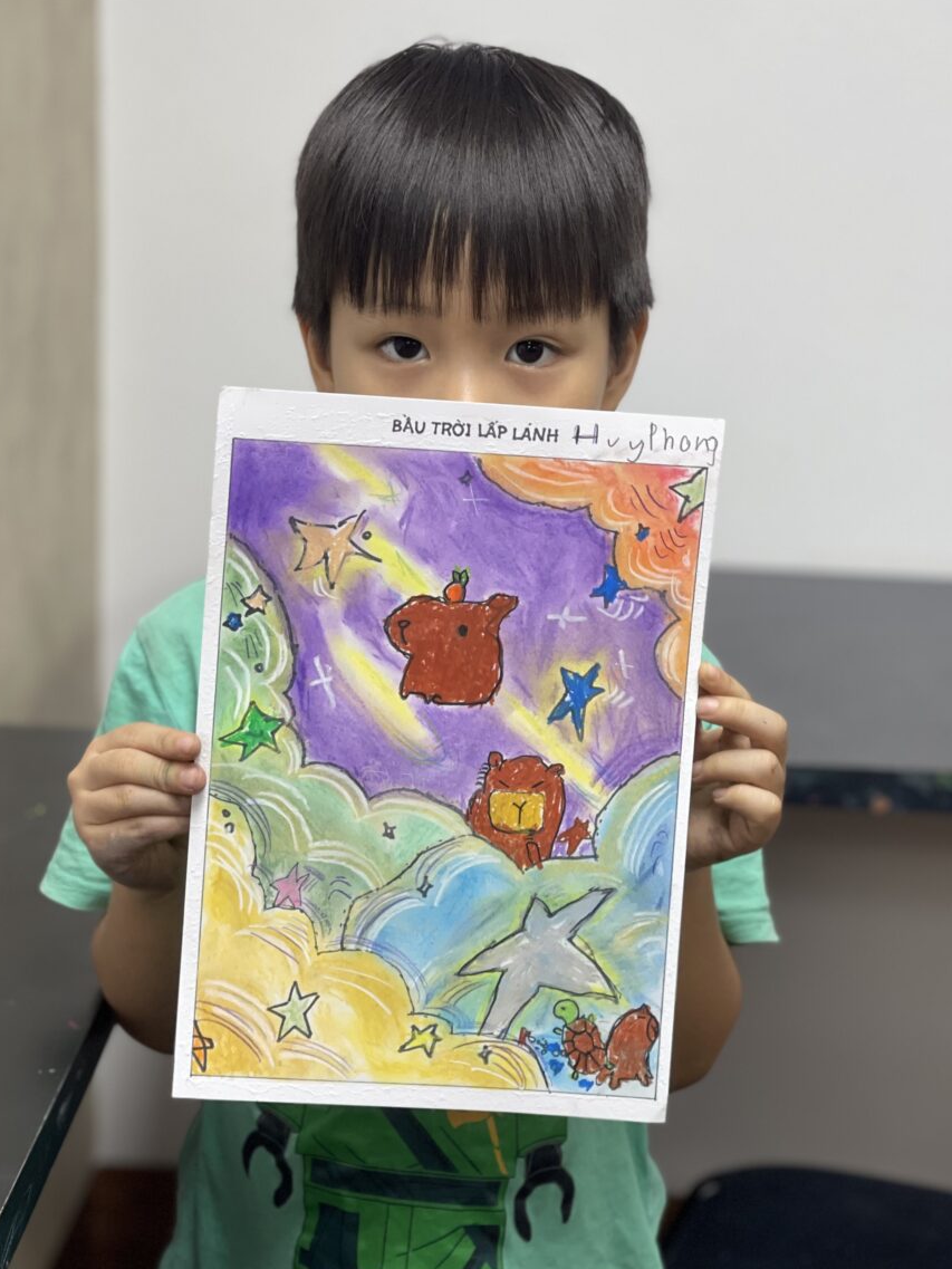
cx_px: 459
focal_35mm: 75
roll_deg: -2.4
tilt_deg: -14.4
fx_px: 2750
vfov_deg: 26.0
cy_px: 718
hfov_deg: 19.6
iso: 80
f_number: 2.2
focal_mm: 7.5
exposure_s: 1/100
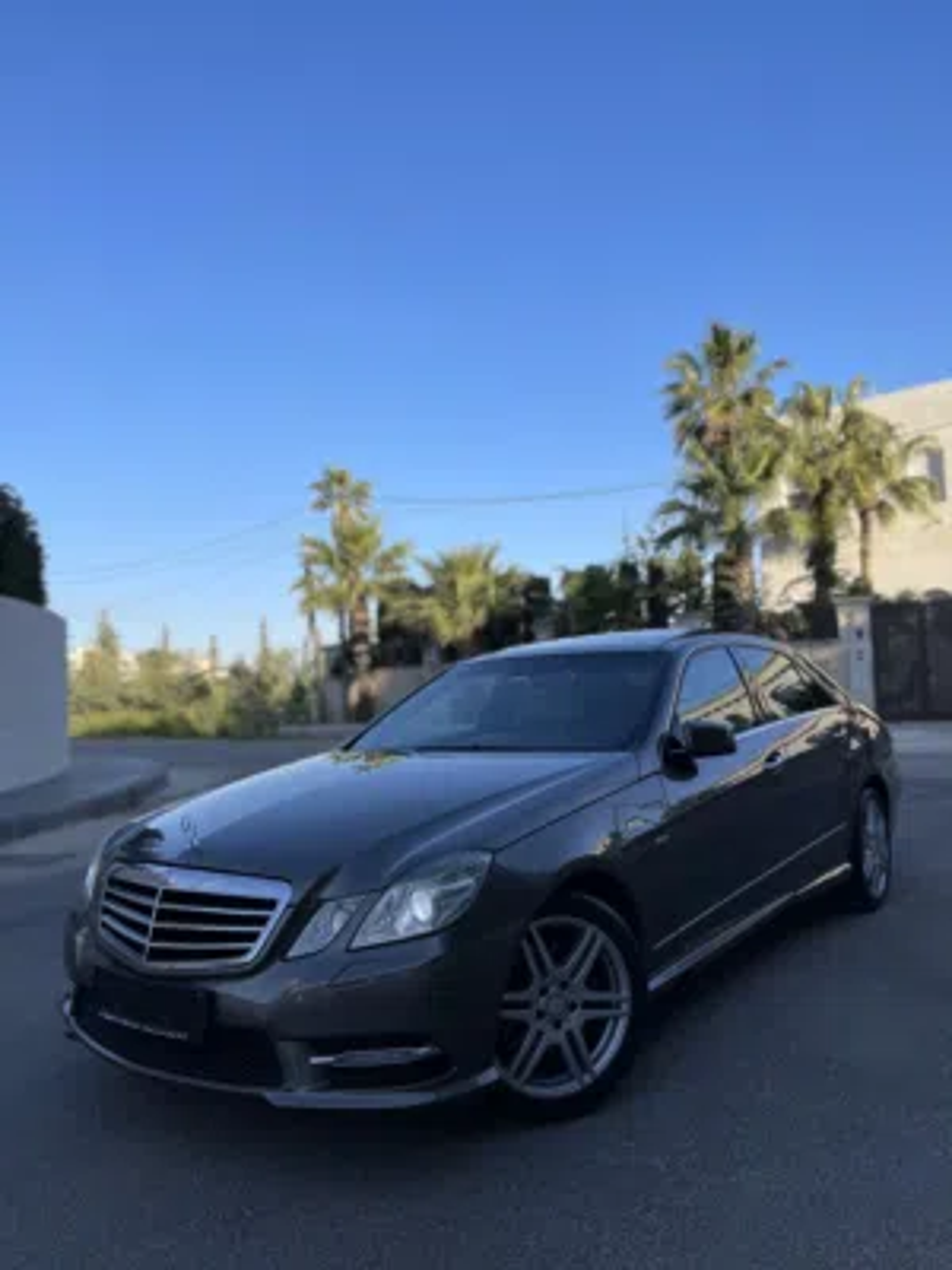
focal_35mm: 26
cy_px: 635
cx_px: 476
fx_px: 953
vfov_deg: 67.3
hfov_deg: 53.1
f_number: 1.6
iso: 50
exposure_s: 1/2288
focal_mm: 5.1
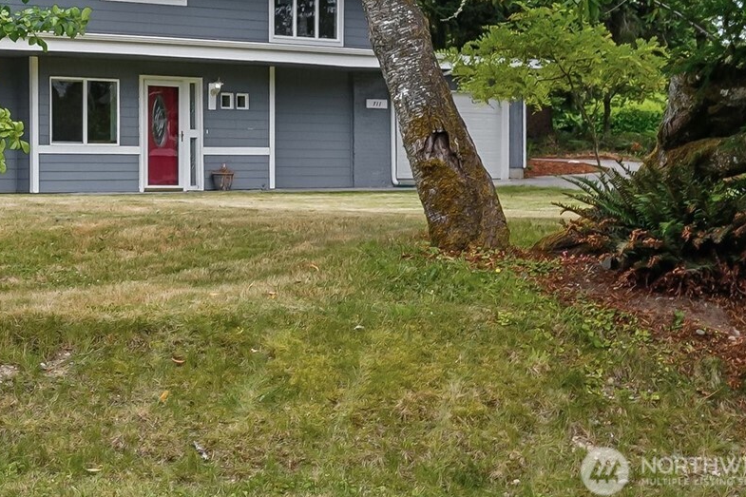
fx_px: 1388
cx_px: 6
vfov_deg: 19.6
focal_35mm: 67
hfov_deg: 28.3
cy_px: -30
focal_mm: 21
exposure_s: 1/125
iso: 200
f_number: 8
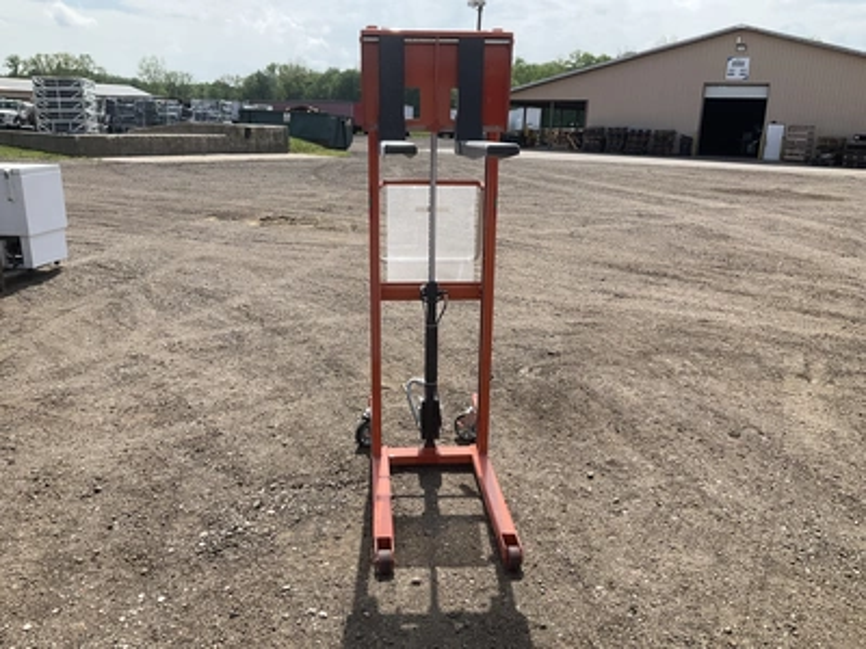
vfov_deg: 48.2
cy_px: 324
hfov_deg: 61.7
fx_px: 726
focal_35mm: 29
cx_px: 433
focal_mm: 3
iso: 25
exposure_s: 1/1675
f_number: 1.8
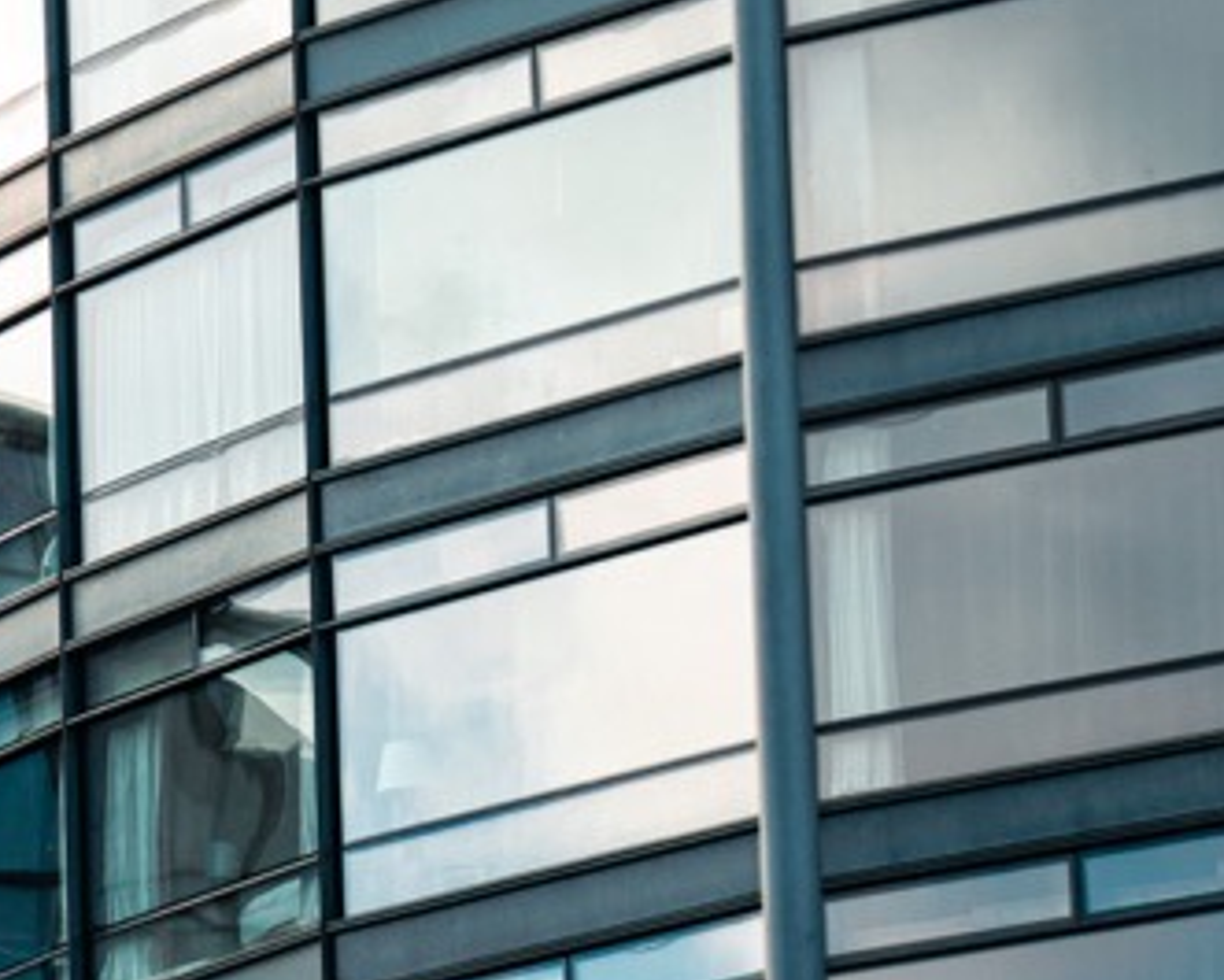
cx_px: -784
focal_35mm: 417
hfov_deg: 4.6
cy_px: -531
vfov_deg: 3.7
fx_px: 15111
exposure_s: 1/200
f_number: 7.1
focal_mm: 105
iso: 100
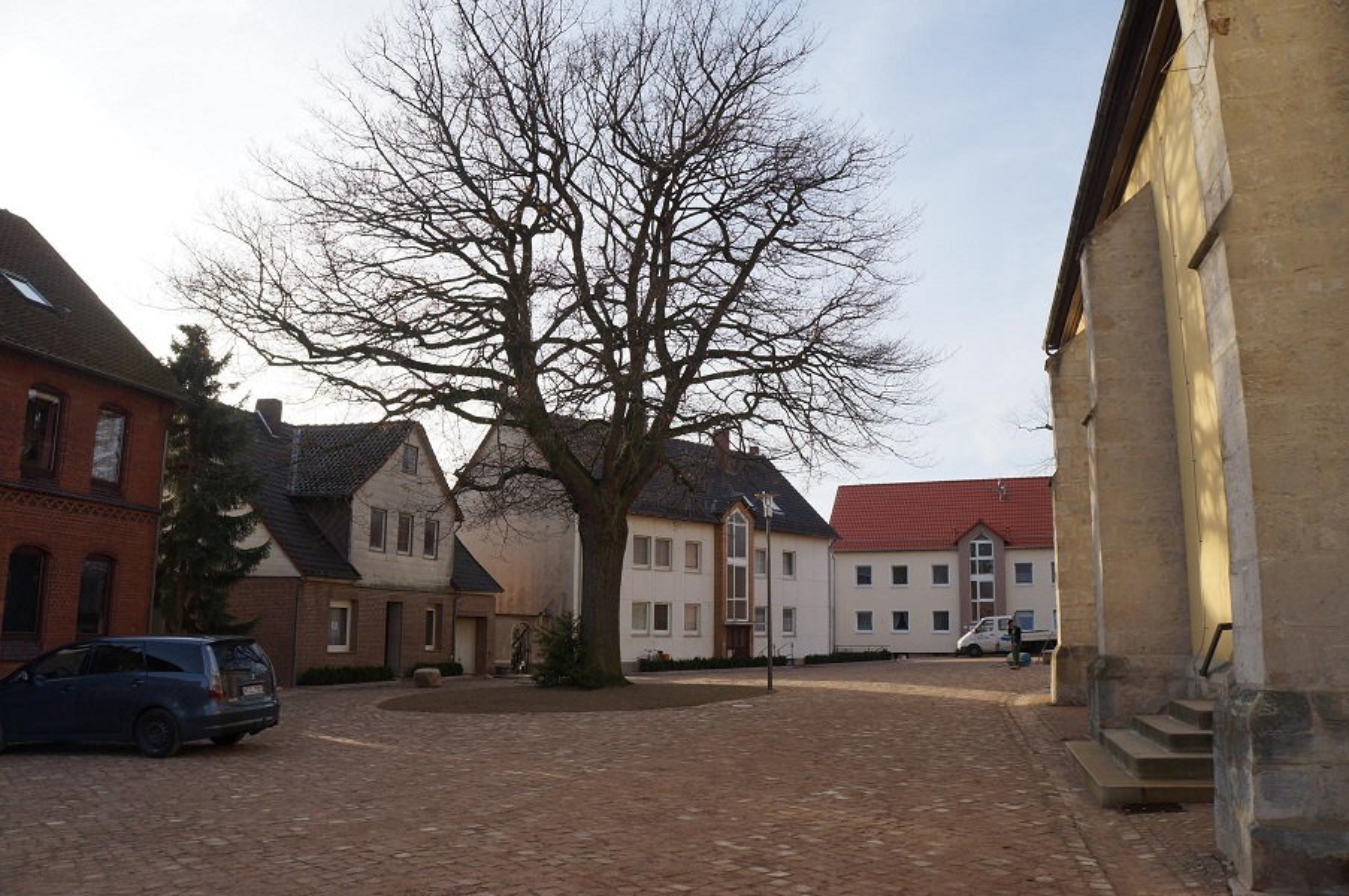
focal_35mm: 27
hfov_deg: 67.4
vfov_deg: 47.8
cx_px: 674
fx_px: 1011
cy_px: 448
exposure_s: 1/320
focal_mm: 18
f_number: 8
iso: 200
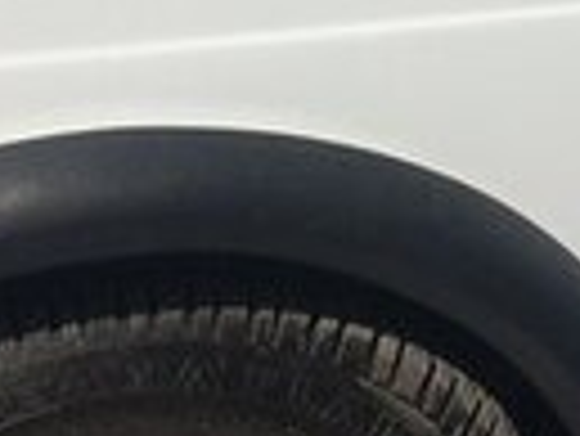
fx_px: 2482
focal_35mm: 148
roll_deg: -0.7
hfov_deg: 13.3
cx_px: 423
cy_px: -83
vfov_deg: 9.9
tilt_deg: -20.1
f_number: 2.2
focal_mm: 4.15
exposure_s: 1/4566
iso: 40
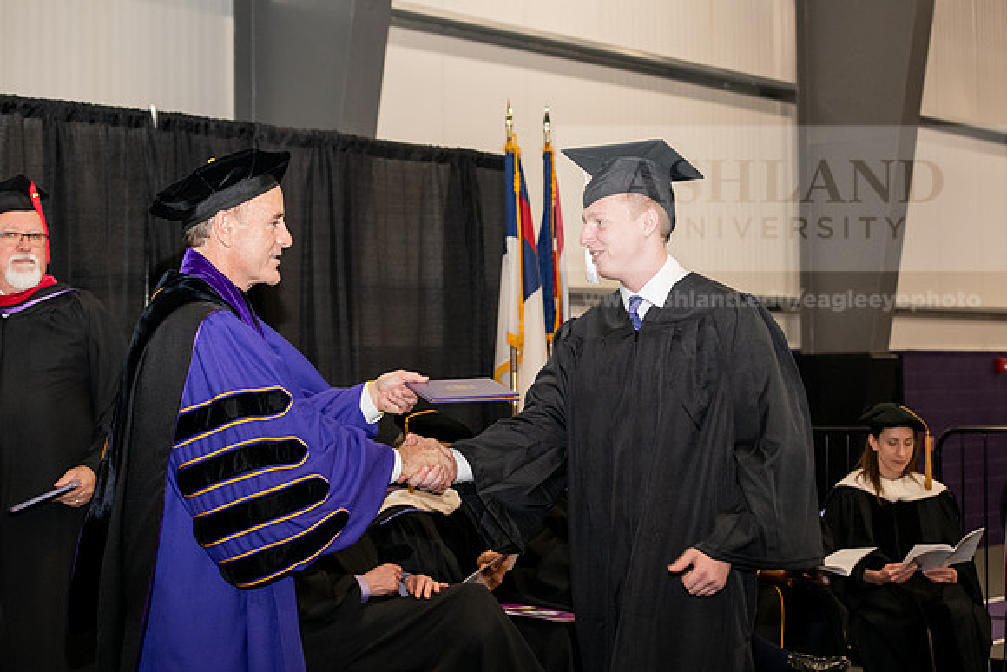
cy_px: 336
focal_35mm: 70
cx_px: 504
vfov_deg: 19.5
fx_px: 1958
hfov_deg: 28.8
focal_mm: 70
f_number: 5.6
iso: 2500
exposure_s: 1/200
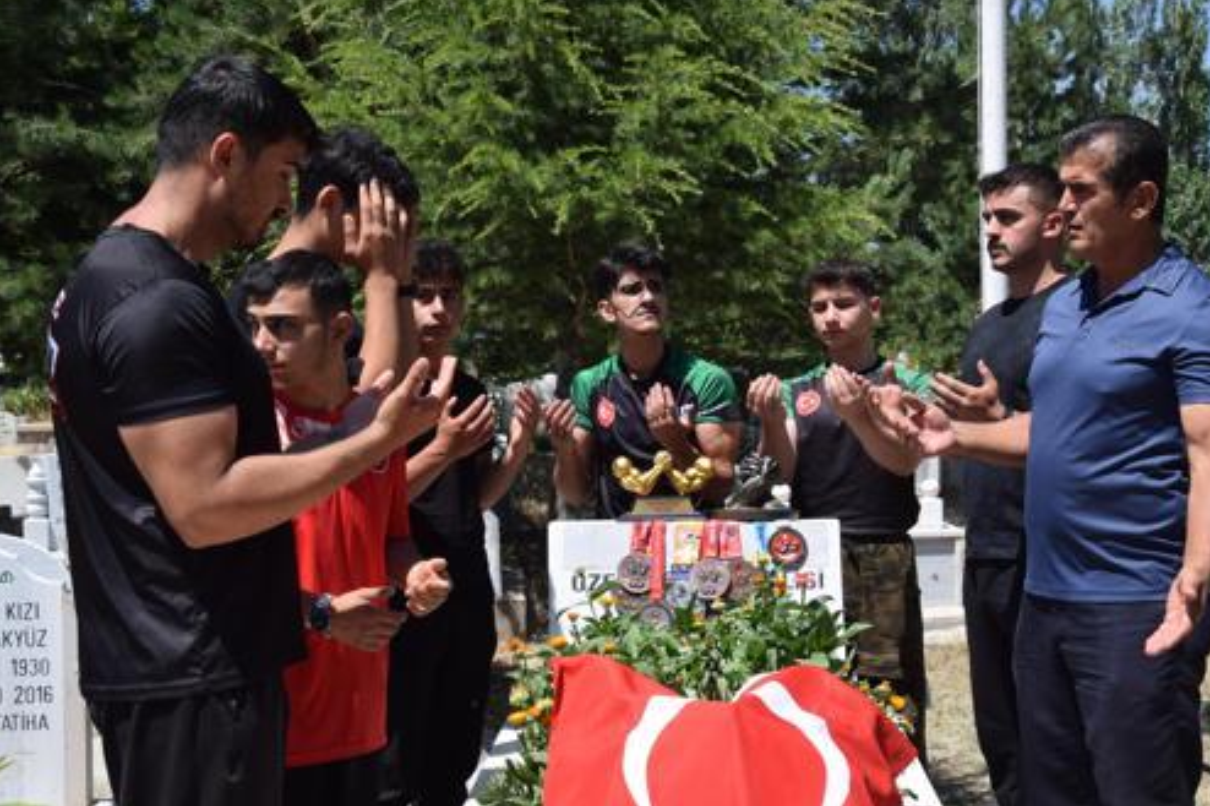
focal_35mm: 58
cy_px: 407
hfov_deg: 34.6
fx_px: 1936
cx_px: 727
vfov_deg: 23.5
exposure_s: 1/320
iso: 200
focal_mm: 31
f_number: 9
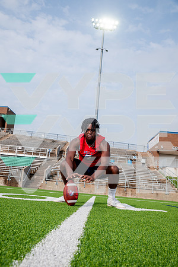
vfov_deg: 55.8
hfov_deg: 38.9
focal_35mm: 34
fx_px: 252
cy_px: 134
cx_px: 89
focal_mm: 34
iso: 125
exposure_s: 1/320
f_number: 7.1
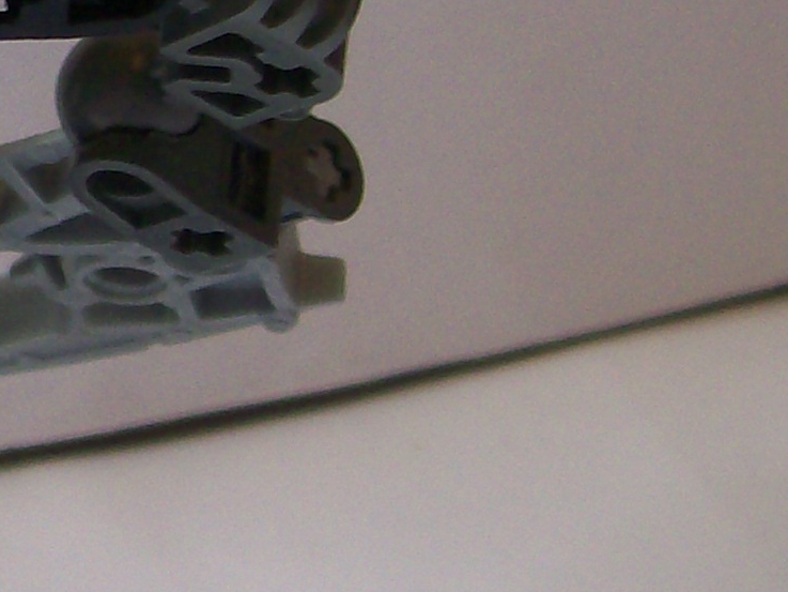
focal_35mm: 150
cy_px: 63
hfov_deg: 12.4
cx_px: -432
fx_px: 3415
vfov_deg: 9.8
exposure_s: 1/32
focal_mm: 6
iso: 87
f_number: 2.7
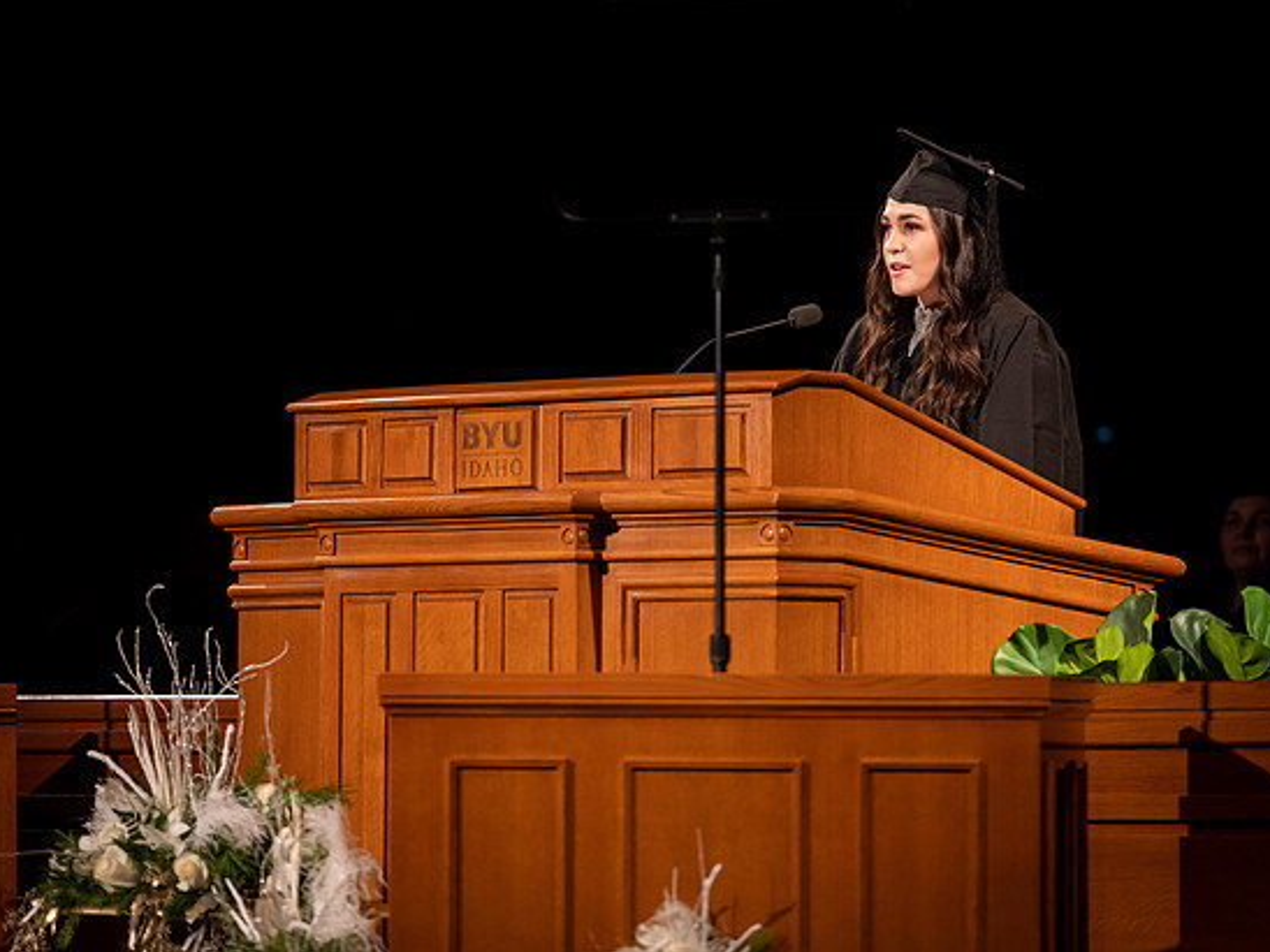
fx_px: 9172
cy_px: 406
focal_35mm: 250
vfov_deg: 5.9
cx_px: 664
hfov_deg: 7.9
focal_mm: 200
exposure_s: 1/160
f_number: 2.8
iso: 1250
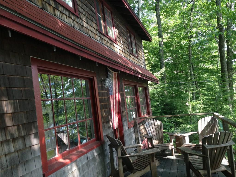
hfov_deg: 55.4
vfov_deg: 42.9
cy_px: 88
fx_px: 225
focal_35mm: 33
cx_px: 118
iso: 100
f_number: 2.4
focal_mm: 4.13
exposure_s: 1/120
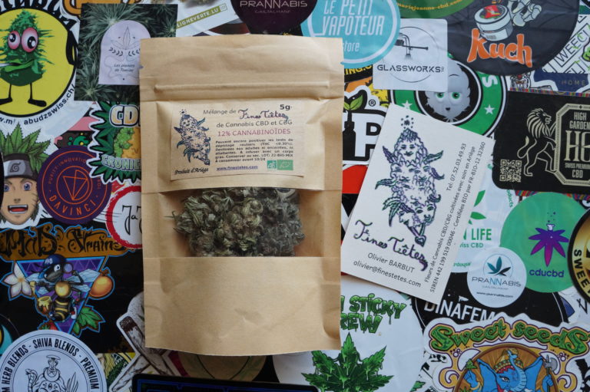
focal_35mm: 27
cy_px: 196
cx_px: 295
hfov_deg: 67.4
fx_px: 442
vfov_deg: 47.9
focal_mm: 18
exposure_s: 1/125
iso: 800
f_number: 7.1
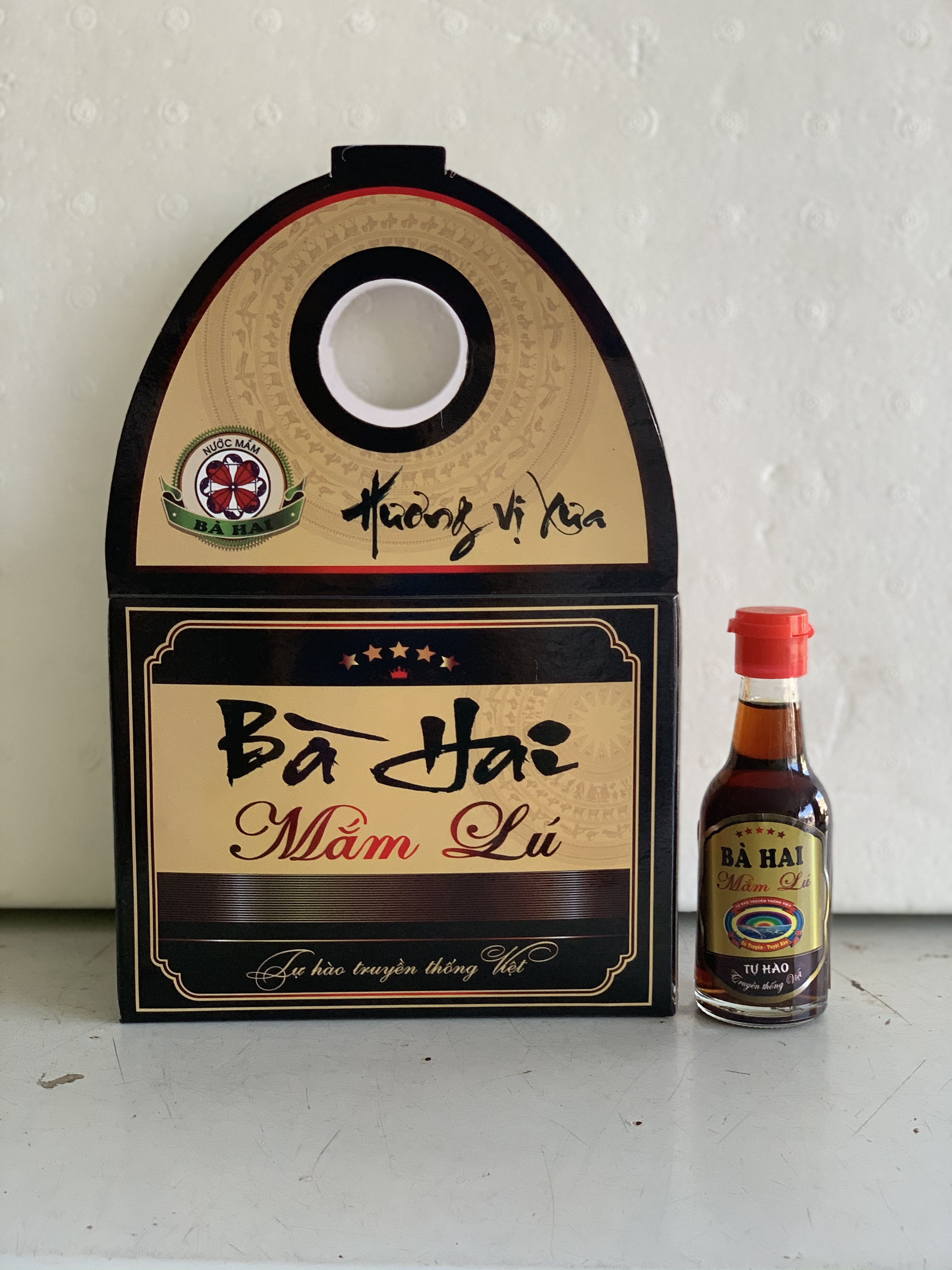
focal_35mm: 52
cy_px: 635
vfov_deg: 36.8
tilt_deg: -3.6
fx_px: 1907
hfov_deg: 28.0
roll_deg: -1.0
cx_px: 476
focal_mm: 6
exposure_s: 1/122
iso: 100
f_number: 2.4
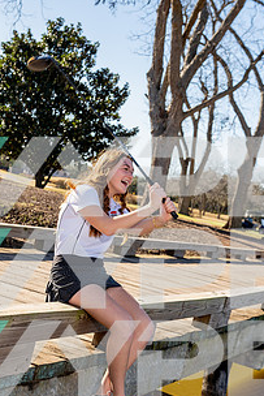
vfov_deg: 29.4
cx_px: 125
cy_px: 270
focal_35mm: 68
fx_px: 747
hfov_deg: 20.0
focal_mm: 46
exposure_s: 1/250
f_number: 5.6
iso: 100
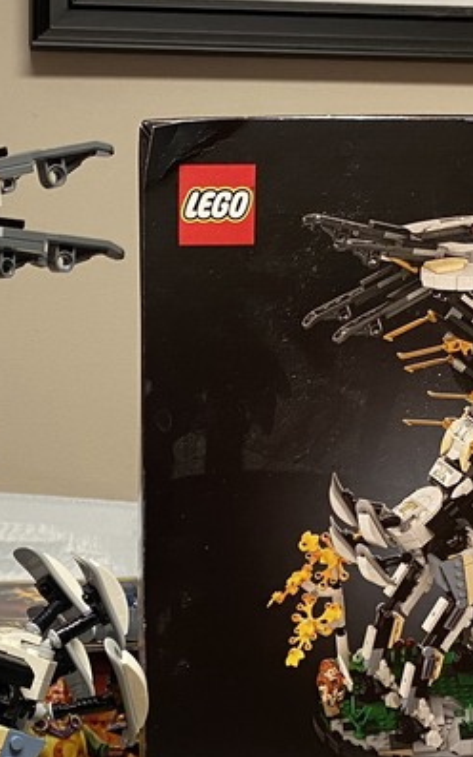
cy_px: 646
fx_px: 1465
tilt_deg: -10.7
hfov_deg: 18.3
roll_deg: +0.0
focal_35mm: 71
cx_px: 132
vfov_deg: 28.1
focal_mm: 4.25
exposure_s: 1/42
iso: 80
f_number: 1.8
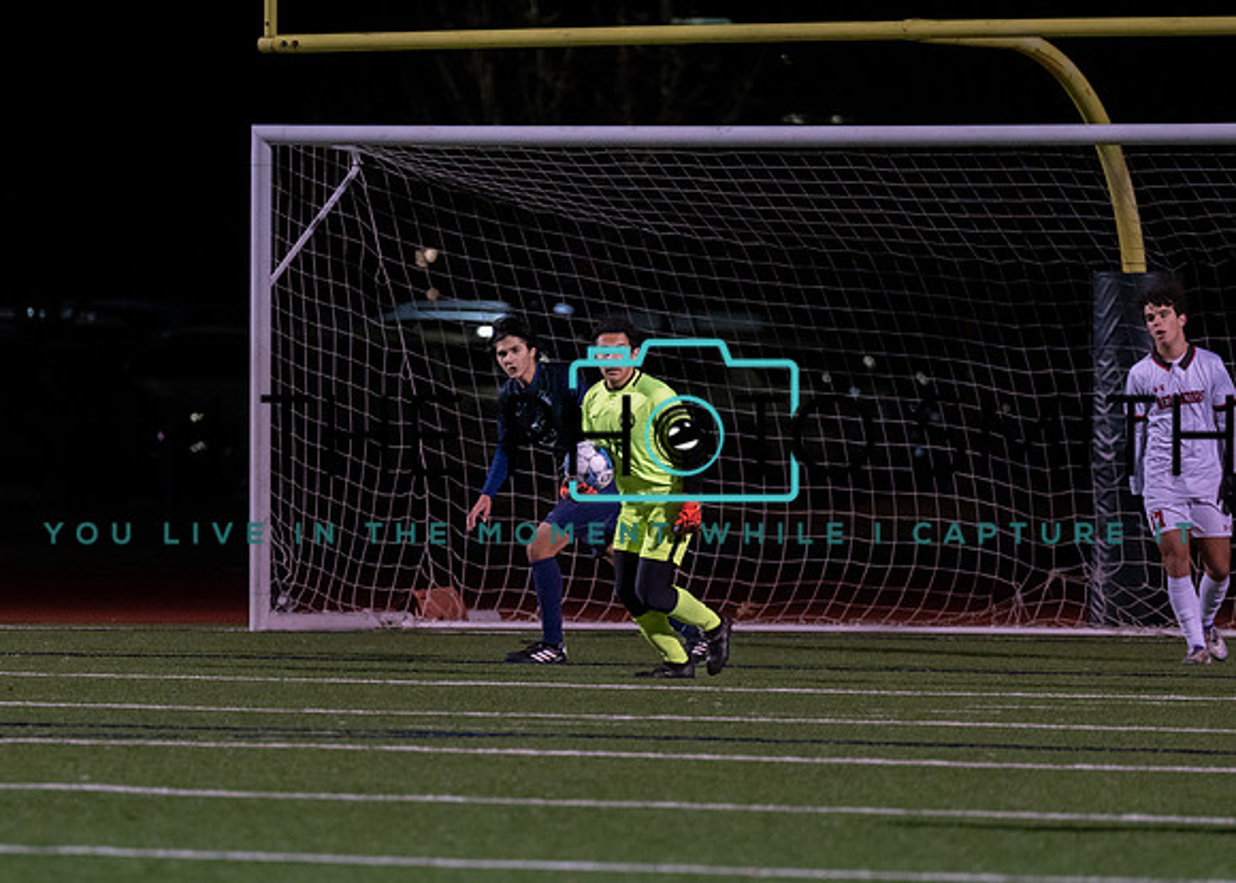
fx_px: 13460
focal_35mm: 384
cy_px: 529
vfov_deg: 3.8
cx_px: 628
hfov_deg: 5.3
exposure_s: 1/1000
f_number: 2.8
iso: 2500
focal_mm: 200
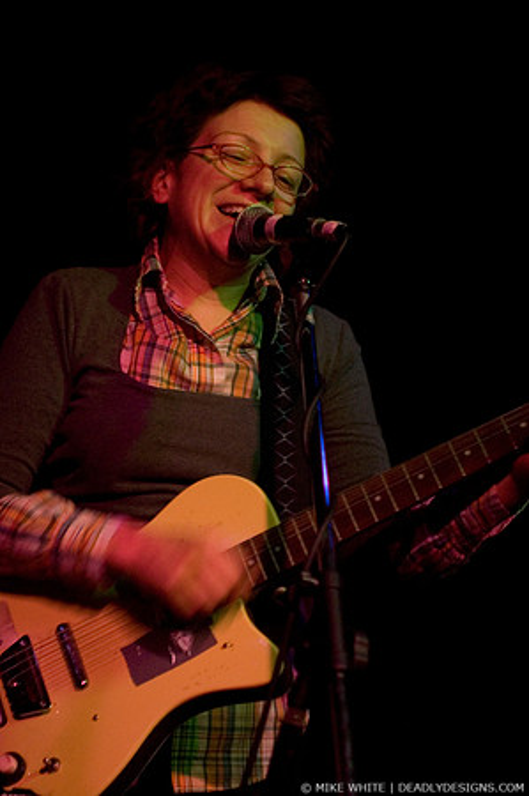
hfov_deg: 13.0
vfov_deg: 19.5
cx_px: 264
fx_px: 2320
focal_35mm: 105
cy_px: 398
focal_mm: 70
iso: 800
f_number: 2.8
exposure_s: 1/40
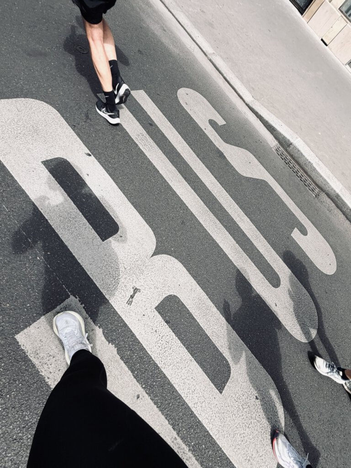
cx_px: 176
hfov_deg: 85.7
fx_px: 189
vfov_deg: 102.1
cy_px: 234
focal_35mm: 14
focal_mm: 2.22
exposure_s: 1/709
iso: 40
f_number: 2.2
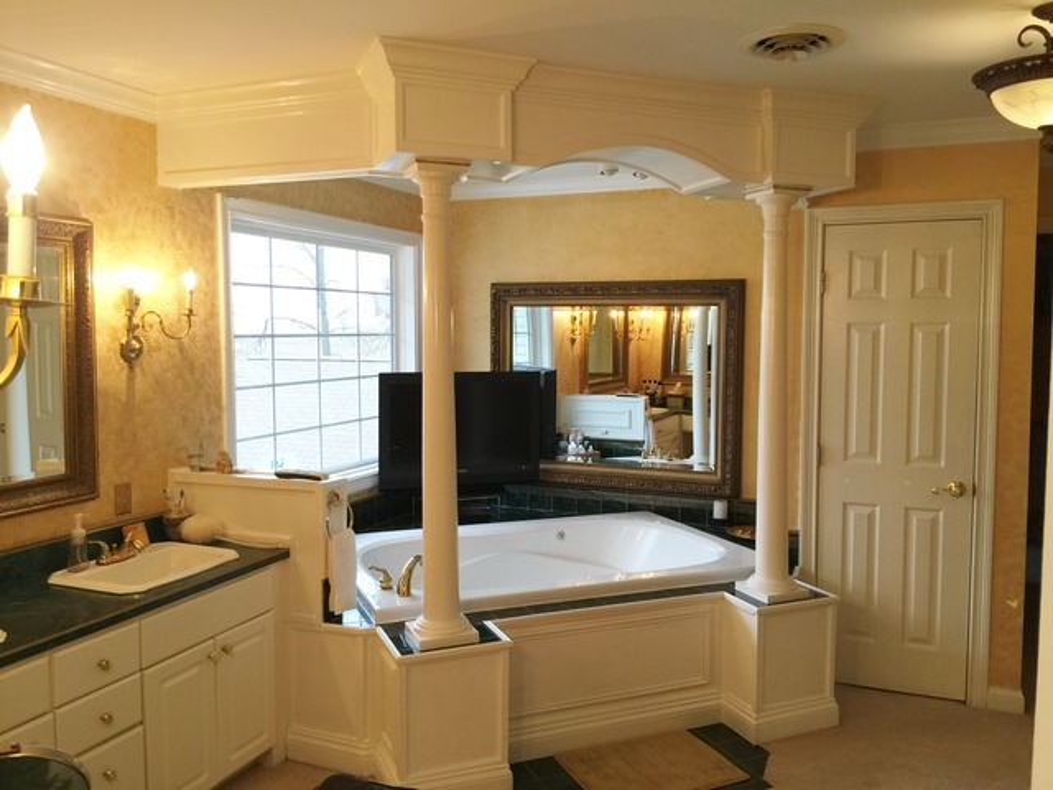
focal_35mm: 29
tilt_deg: -3.9
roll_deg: -0.3
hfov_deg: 61.7
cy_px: 395
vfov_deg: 48.2
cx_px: 526
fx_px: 882
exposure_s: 1/30
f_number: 2.2
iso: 32
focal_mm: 4.15
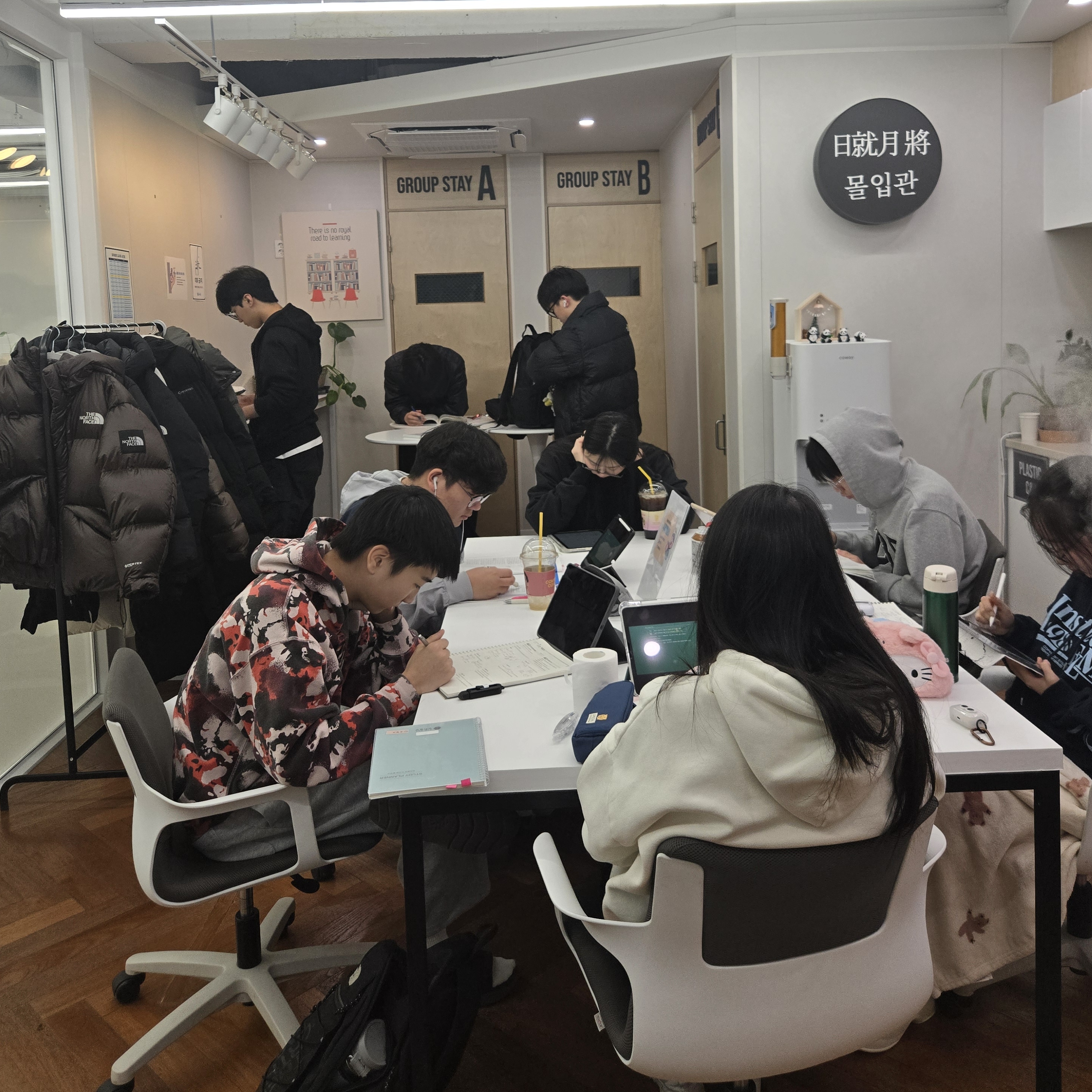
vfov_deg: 56.4
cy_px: 390
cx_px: 563
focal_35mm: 28
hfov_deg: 57.3
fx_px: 999
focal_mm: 5.4
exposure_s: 1/508
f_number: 1.8
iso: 125
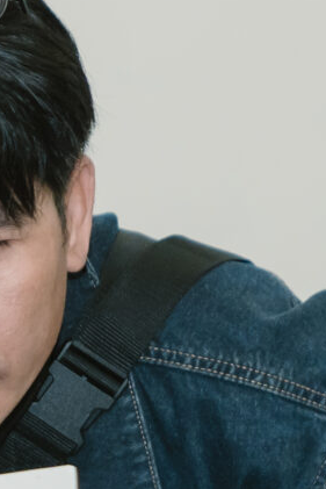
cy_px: 361
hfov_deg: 3.4
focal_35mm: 395
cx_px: -792
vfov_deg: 5.2
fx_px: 5361
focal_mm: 65
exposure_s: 1/125
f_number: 3.2
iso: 1000
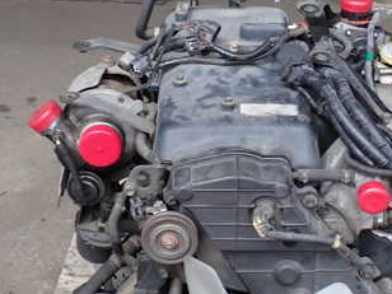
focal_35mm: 80
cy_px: 210
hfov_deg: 24.3
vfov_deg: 18.3
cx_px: 248
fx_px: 906
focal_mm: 7.31
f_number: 4
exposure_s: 1/200
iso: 100
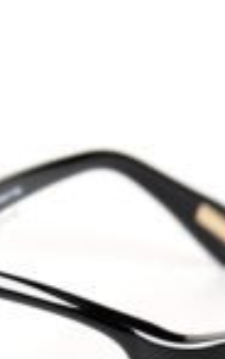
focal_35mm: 767
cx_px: 284
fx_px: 7518
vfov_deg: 2.7
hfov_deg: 1.7
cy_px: 315
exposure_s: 1/40
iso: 800
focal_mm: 129.2
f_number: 7.1
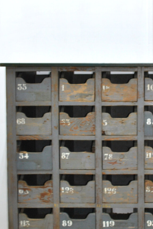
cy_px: 84
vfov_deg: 23.3
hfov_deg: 15.4
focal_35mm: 87
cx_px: 157
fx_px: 553
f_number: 4
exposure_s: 1/20
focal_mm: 22
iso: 200
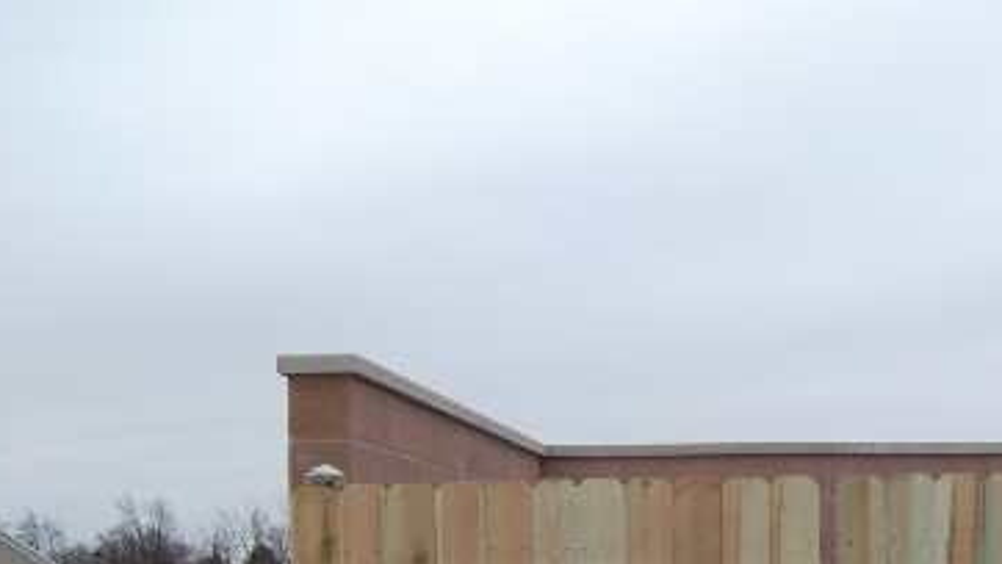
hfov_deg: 31.2
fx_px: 1728
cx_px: 853
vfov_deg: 17.8
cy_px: 650
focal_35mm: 65
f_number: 3.5
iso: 80
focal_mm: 4.9
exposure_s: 1/90
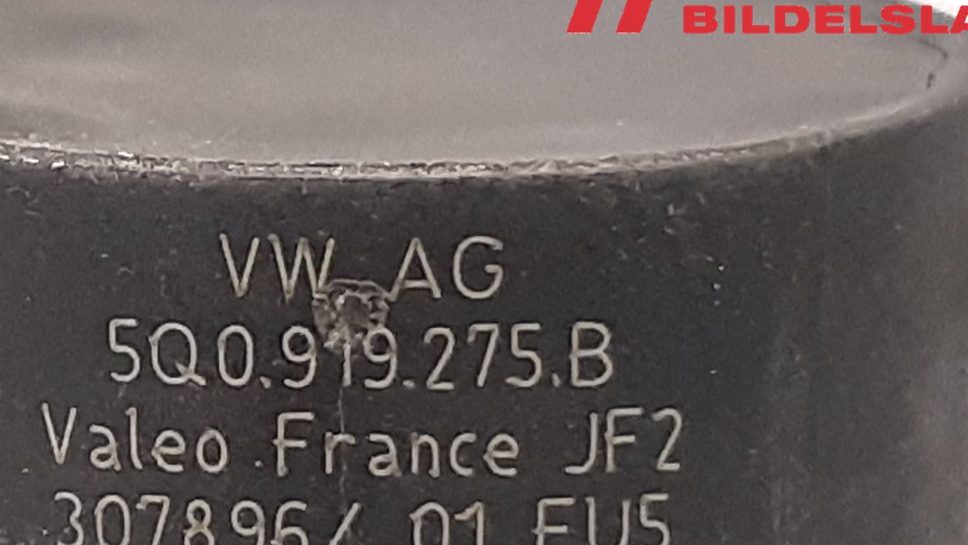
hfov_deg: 38.5
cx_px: 211
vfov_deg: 22.2
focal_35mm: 52
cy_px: 553
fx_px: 1335
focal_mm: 3.93
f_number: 1.7
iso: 250
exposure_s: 1/33
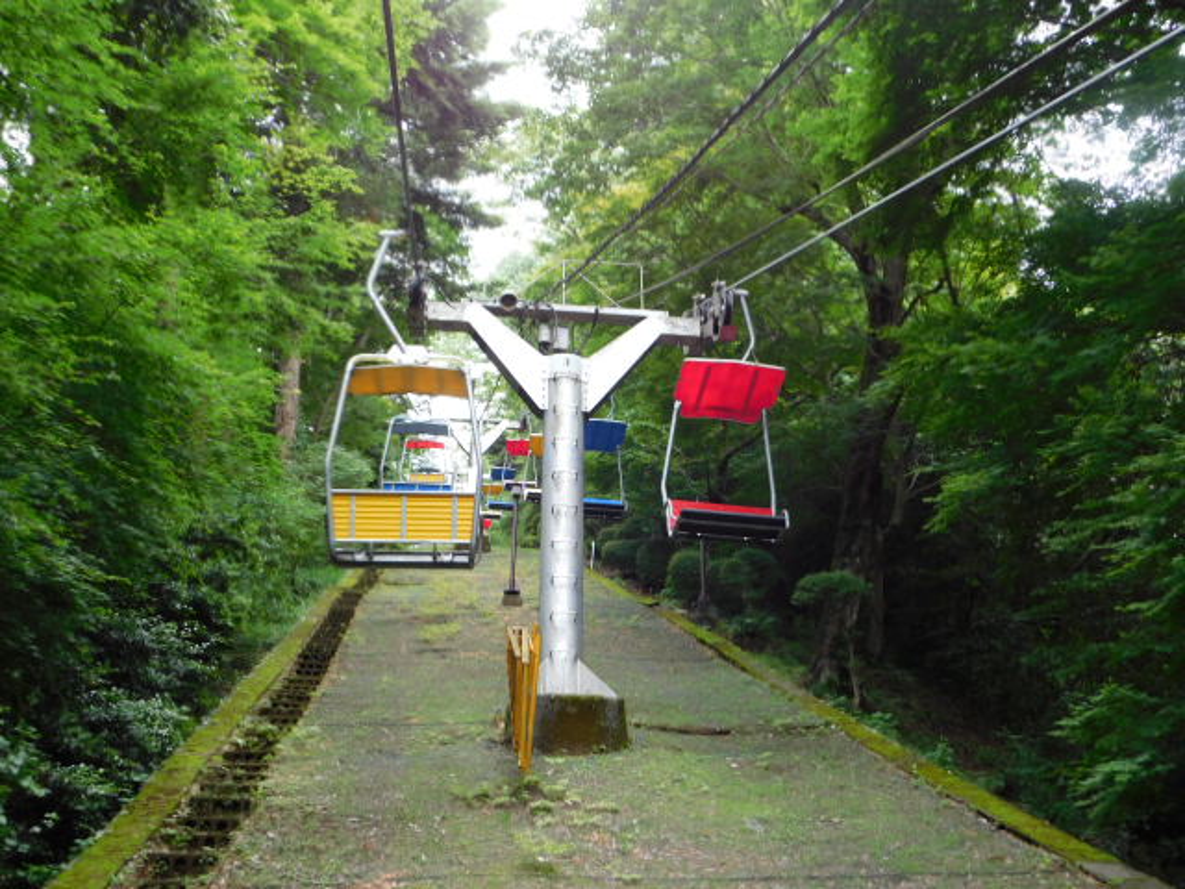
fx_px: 1369
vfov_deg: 36.0
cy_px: 444
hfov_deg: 46.8
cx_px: 592
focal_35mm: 40
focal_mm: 7.1
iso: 125
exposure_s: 1/50
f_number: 3.6
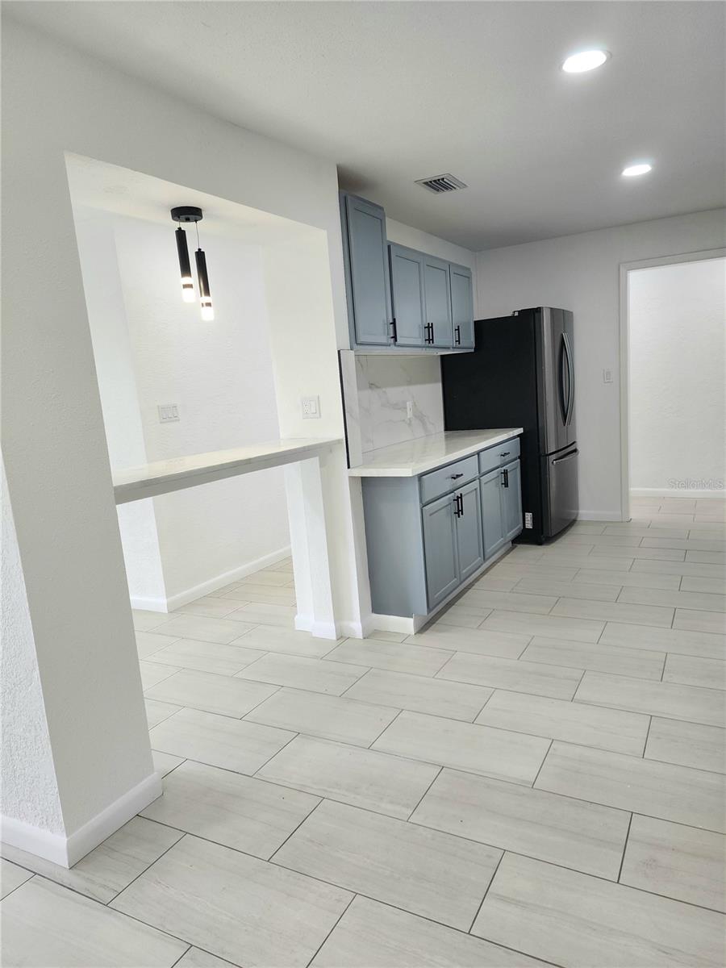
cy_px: 484
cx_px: 363
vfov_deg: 73.9
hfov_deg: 58.9
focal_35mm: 23
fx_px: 643
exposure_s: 1/120
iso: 100
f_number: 1.8
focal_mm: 6.4
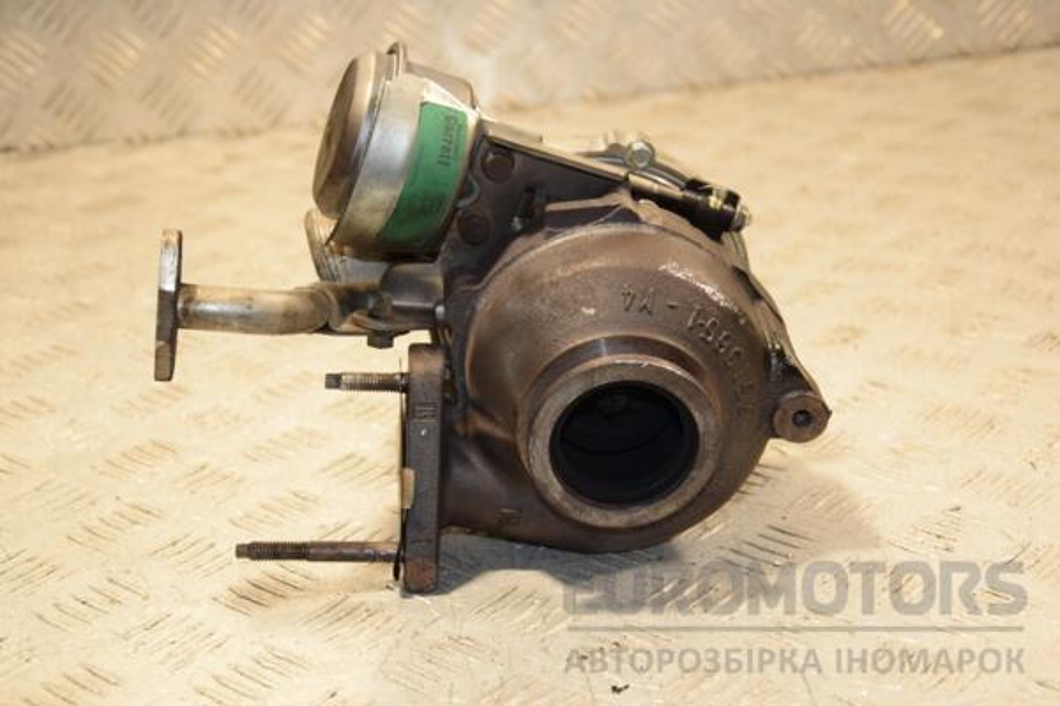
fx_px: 1987
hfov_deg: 29.9
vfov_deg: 20.2
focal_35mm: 68
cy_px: 353
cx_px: 530
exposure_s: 1/200
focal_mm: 45
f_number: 5
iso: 800
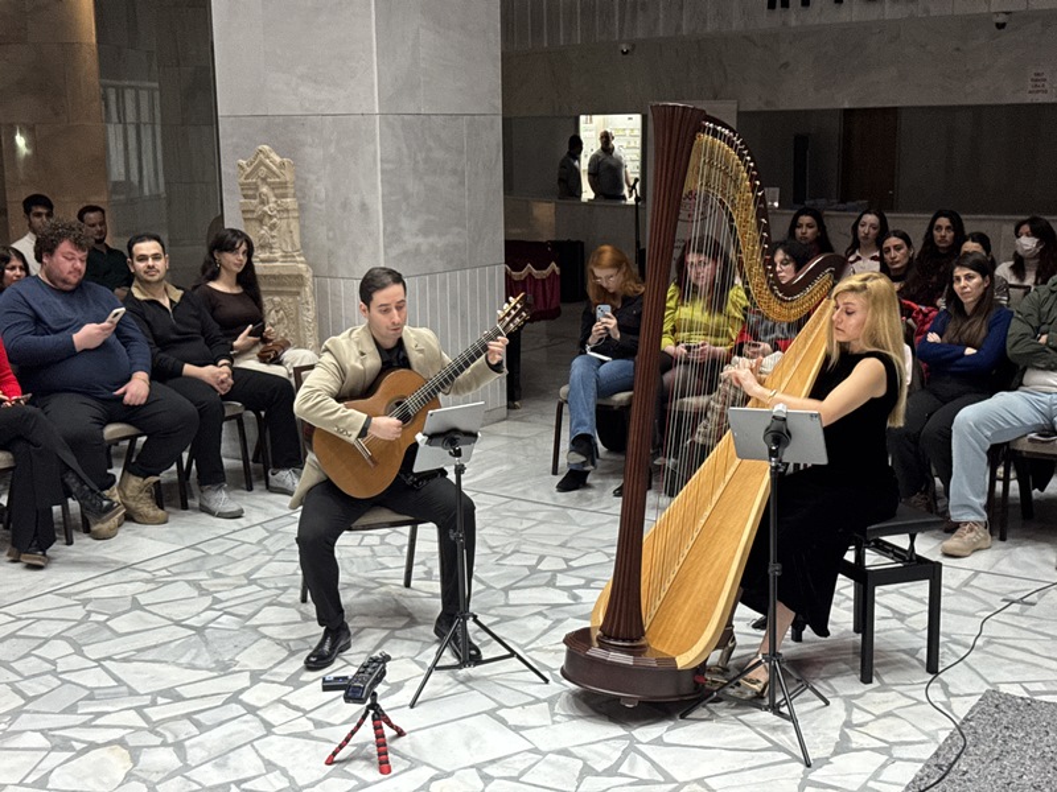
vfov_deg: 30.3
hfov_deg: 39.7
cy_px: 396
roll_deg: +1.5
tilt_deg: -10.2
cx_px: 528
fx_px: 1466
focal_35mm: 48
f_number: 1.78
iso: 320
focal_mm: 6.76
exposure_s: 1/33
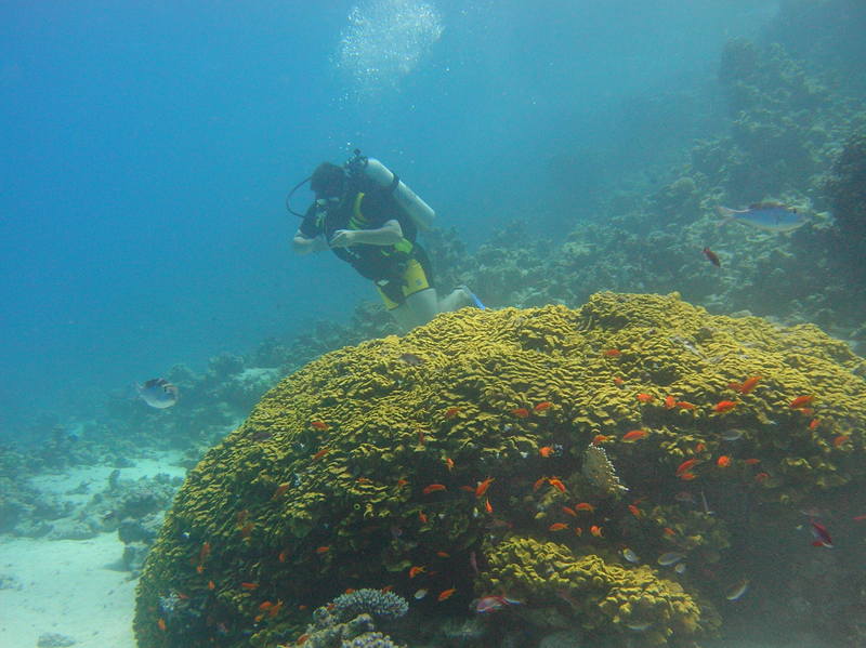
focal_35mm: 34
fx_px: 850
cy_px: 324
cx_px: 433
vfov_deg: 41.8
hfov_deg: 54.0
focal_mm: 5.7
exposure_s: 1/119
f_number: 4.9
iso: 50
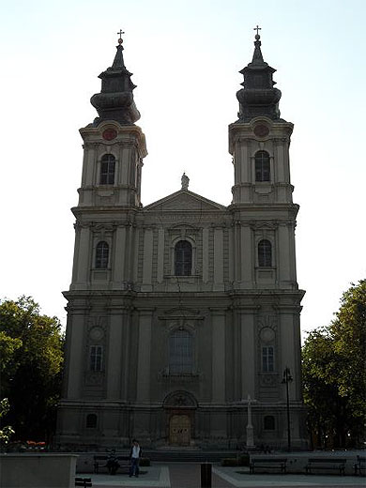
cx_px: 183
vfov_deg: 46.8
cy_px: 244
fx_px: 564
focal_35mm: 40
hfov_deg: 36.0
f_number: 3.6
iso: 120
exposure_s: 1/1000
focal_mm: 6.5
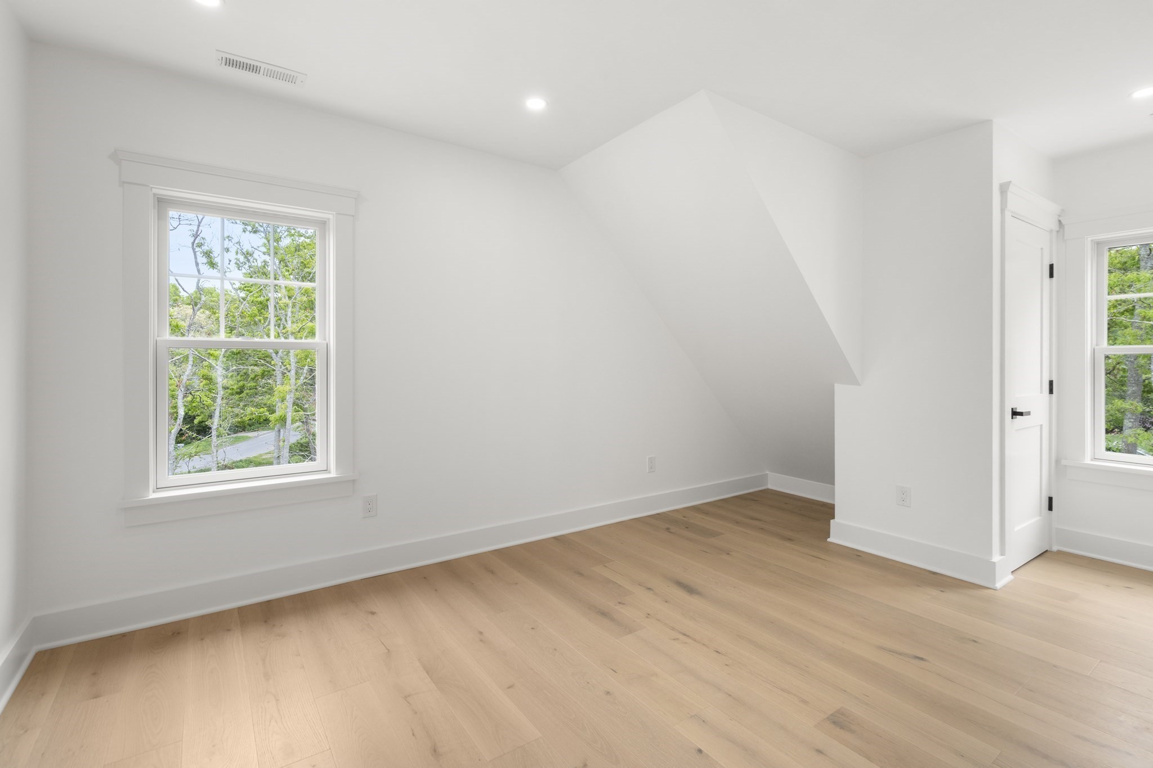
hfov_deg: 96.7
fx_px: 512
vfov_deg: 73.7
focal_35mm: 16
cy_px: 384
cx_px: 576
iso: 800
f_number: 9
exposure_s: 1/25
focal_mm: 16
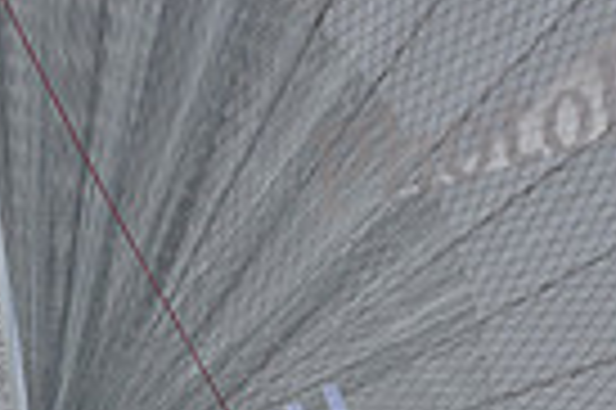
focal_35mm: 297
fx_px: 5076
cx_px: 81
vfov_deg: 4.6
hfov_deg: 6.9
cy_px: 813
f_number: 7.1
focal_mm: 70
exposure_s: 1/1000
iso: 250
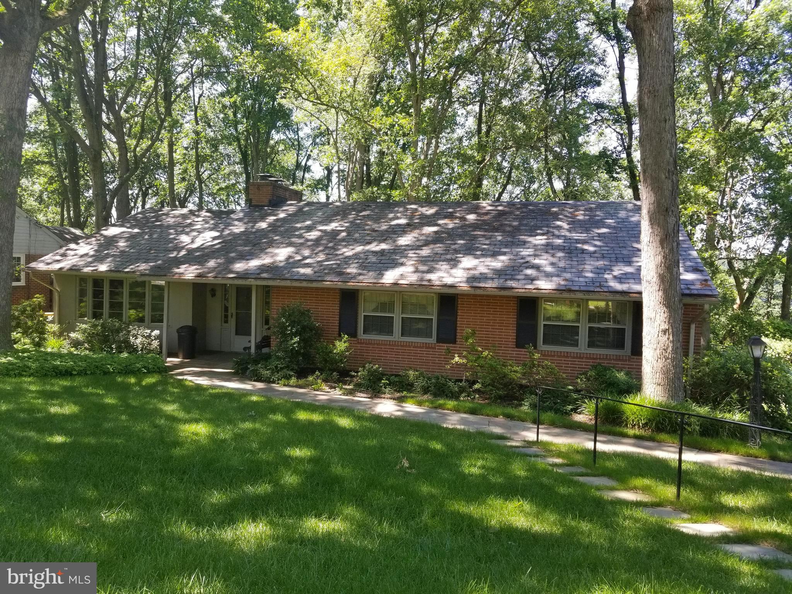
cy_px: 297
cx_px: 396
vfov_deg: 53.1
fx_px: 595
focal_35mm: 26
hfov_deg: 67.3
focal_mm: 4.25
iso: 50
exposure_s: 1/218
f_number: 1.7
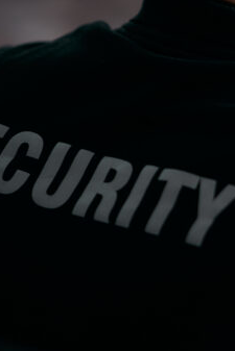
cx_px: 302
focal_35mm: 258
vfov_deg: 8.0
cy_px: 141
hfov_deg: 5.3
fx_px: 2523
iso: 100
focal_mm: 85
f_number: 1.4
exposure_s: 1/200
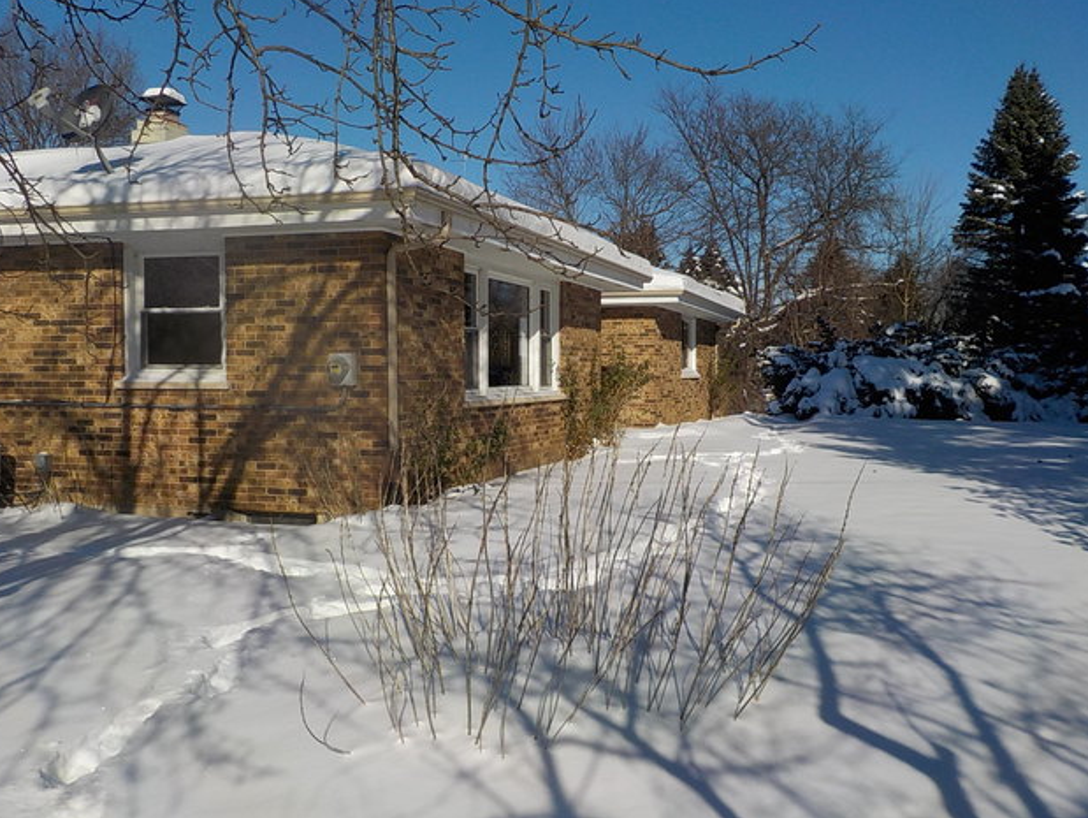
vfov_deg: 45.5
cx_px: 536
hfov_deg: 58.3
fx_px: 975
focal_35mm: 31
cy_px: 398
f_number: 6.6
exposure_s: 1/800
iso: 125
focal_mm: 4.1
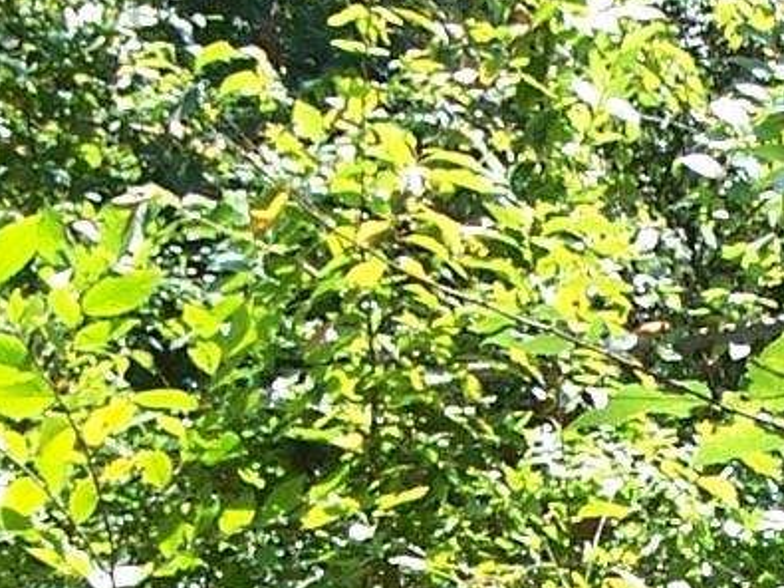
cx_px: 786
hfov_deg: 10.0
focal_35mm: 197
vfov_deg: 7.5
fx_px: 4460
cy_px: 735
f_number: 2.8
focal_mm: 6.3
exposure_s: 1/350
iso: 80
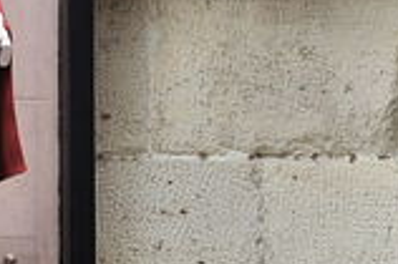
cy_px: 460
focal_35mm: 599
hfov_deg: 3.4
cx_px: 962
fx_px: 6615
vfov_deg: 2.3
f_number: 9
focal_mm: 70
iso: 200
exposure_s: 1/100
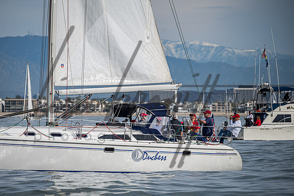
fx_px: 2369
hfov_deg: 7.1
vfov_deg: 4.7
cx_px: 124
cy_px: 113
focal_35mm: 290
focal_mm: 250
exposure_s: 1/1600
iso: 125
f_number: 5
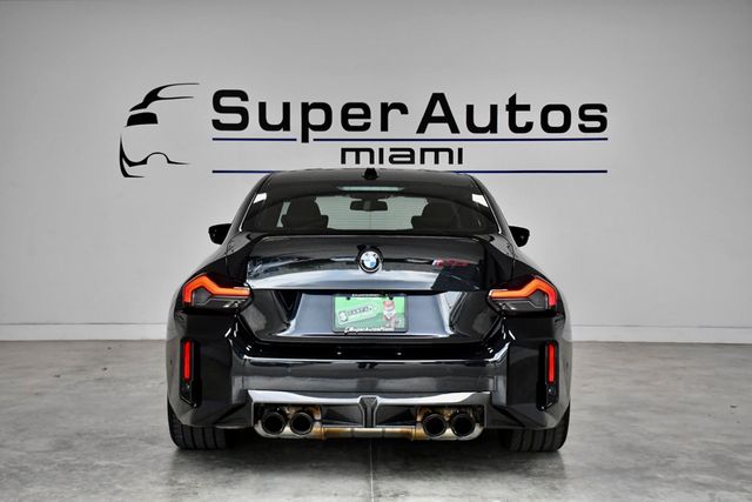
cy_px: 251
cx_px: 376
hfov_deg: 38.9
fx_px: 1066
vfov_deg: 26.5
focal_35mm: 51
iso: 2500
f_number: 5.6
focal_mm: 34
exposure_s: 1/1000
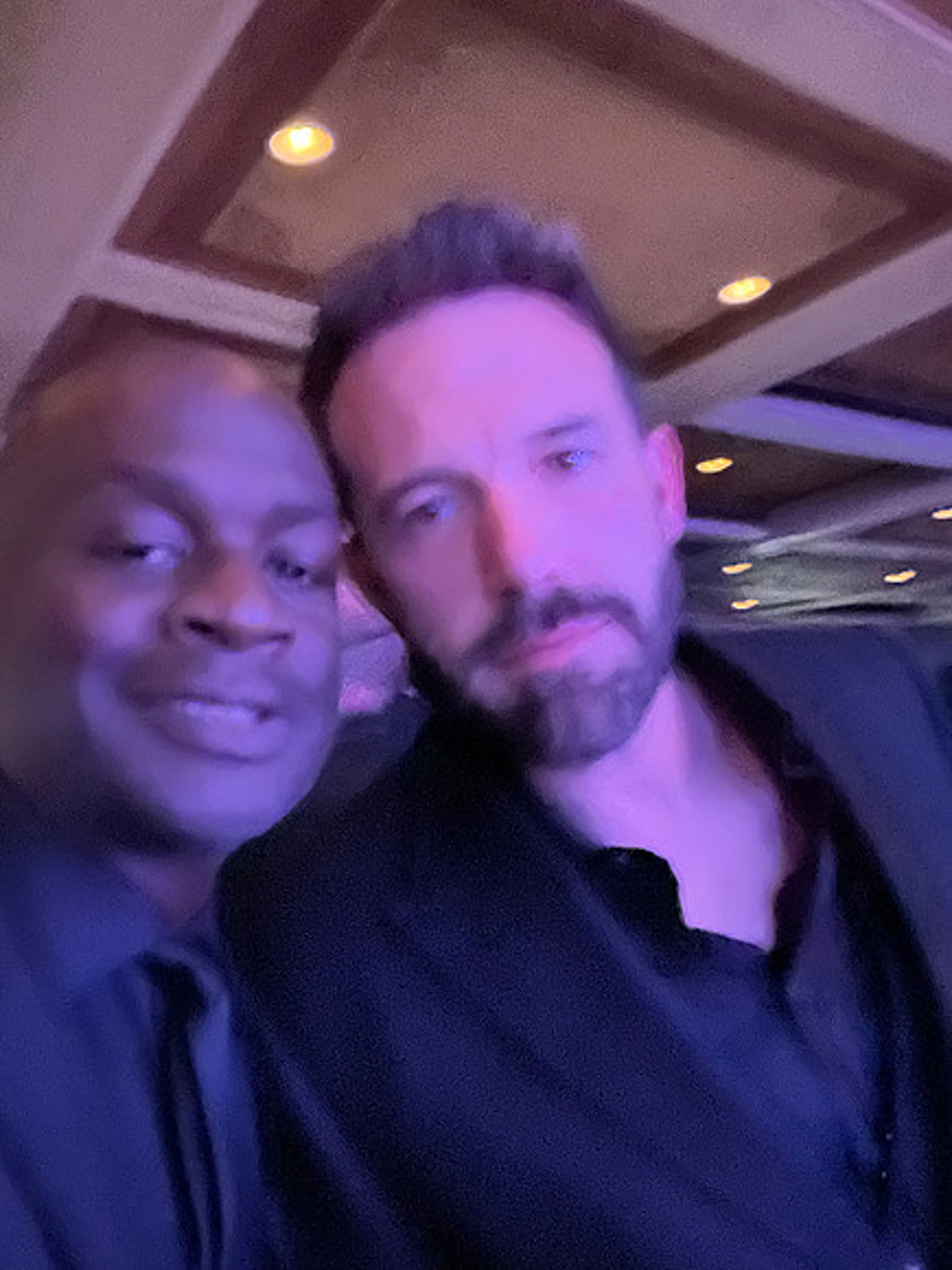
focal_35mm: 30
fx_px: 1100
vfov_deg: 60.0
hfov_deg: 46.8
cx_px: 476
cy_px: 635
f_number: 2.2
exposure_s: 1/8
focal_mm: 2.71
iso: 2000
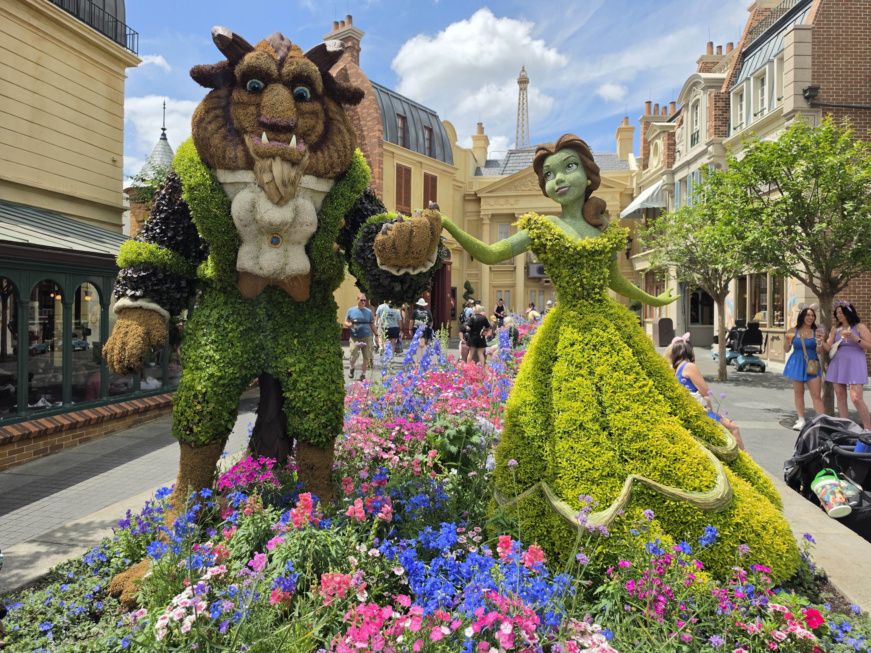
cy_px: 326
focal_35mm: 23
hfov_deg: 73.9
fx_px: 579
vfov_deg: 58.9
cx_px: 436
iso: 64
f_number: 1.4
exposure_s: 1/7939
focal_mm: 6.5
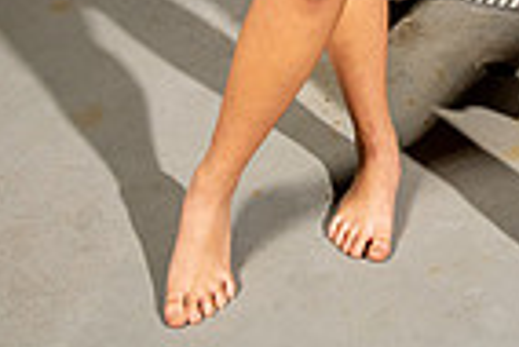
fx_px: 1097
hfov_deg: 25.9
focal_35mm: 76
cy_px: -376
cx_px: 446
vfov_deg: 14.5
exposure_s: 1/125
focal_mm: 24
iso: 400
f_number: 7.1
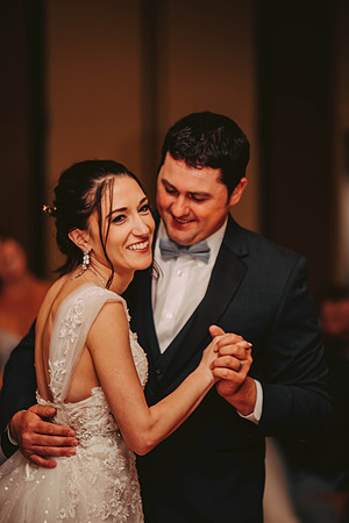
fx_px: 2908
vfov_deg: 10.3
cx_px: 174
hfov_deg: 6.9
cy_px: 262
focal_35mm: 200
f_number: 2.8
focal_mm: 200
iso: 800
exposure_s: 1/60
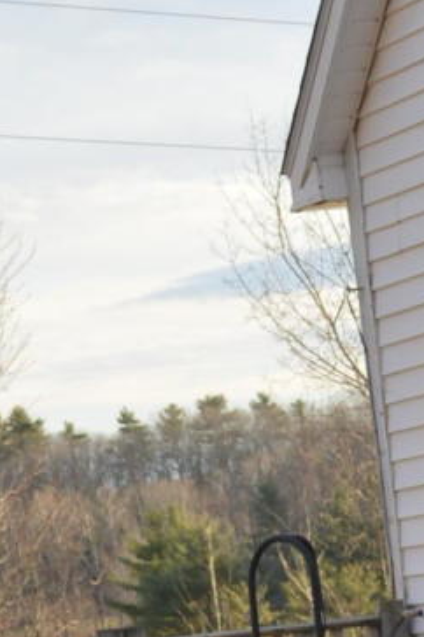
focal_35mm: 239
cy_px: 346
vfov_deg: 8.6
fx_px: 4226
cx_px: 376
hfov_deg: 5.7
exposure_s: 1/200
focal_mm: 29
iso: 100
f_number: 4.5
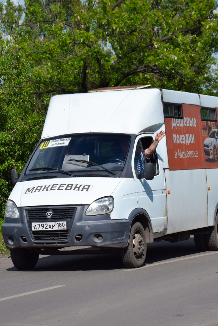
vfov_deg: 17.3
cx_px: 129
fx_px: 1071
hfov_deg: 11.6
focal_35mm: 118
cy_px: 162
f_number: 8
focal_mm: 52
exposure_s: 1/2000
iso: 360
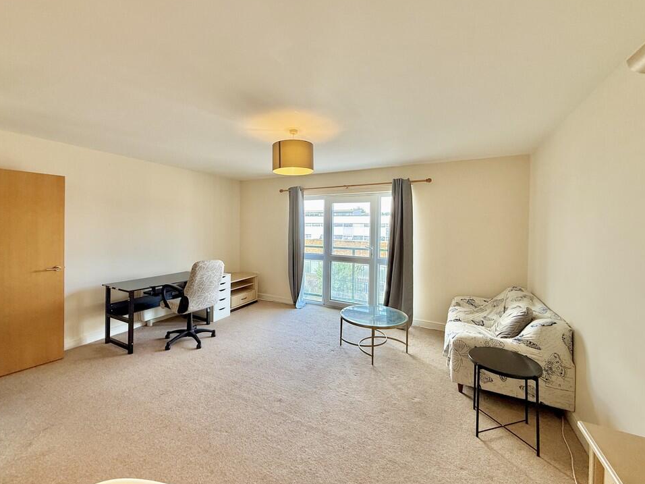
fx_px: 279
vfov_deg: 81.7
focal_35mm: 15
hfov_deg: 98.1
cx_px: 306
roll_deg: -0.7
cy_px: 228
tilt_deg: +0.6
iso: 100
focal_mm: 2.22
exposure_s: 1/100
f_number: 2.2
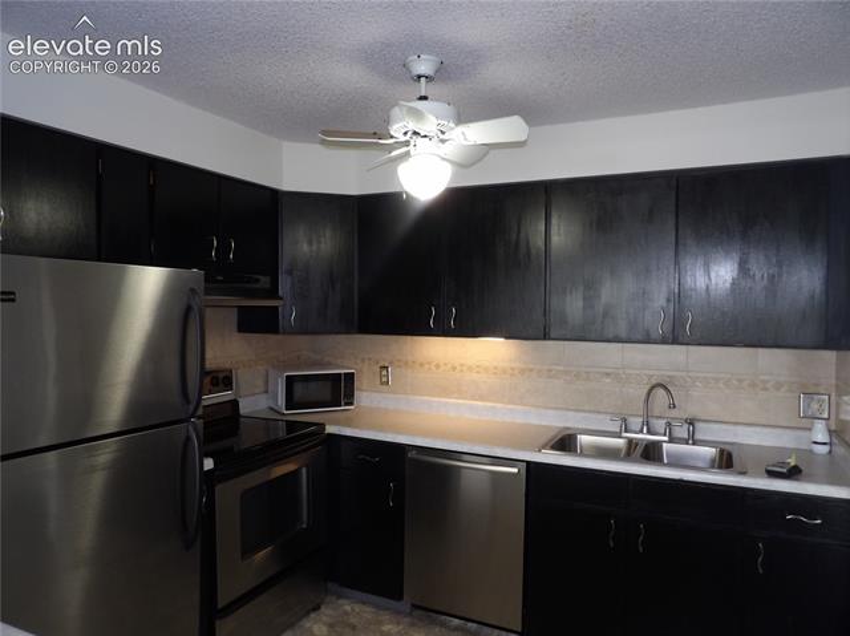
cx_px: 425
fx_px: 589
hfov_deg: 71.6
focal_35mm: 24
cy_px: 318
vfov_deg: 56.8
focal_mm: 4.3
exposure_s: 1/31
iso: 200
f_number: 3.2
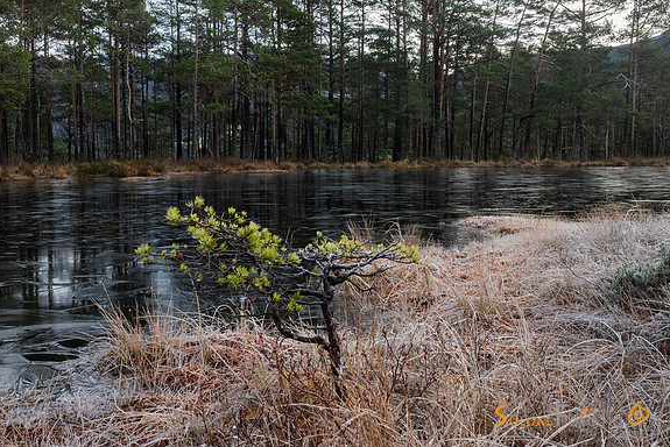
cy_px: 176
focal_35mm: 39
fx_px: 726
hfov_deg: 49.5
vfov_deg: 34.1
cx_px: 307
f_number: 13
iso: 1600
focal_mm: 17
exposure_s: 1/60
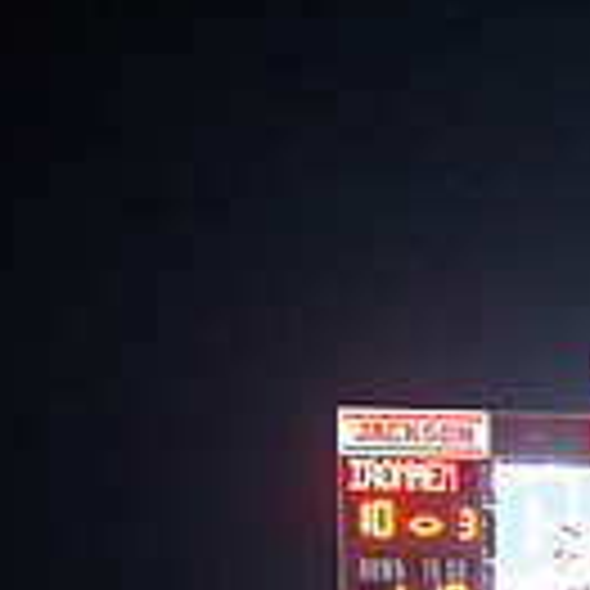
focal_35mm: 263
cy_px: 817
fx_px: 5071
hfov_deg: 6.4
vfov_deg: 6.6
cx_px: 1284
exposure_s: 1/200
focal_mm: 70
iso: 5000
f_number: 5.6
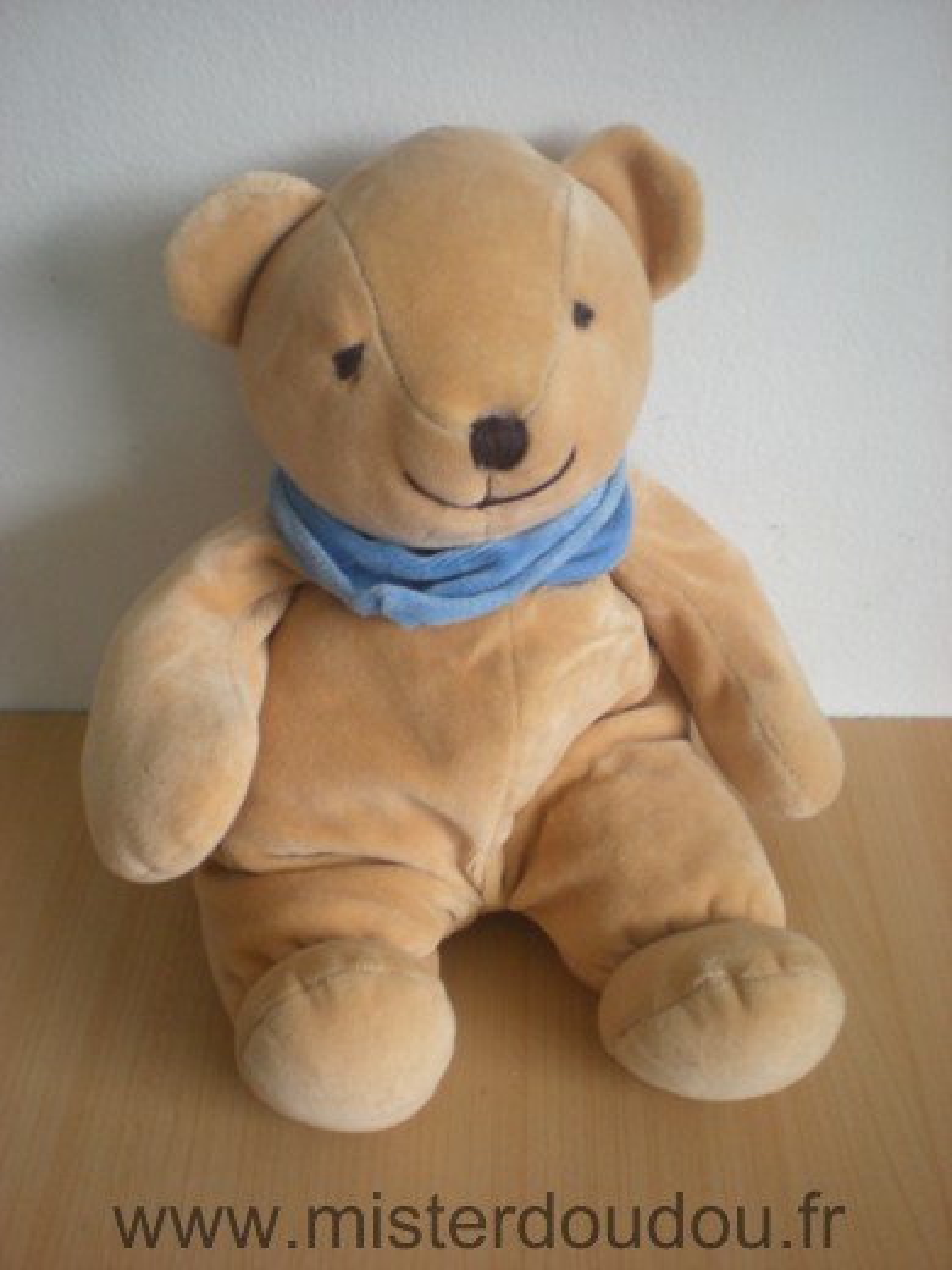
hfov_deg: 37.7
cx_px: 476
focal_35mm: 38
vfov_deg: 49.0
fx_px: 1393
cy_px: 635
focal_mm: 6.3
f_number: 3.1
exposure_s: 1/56.1
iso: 200
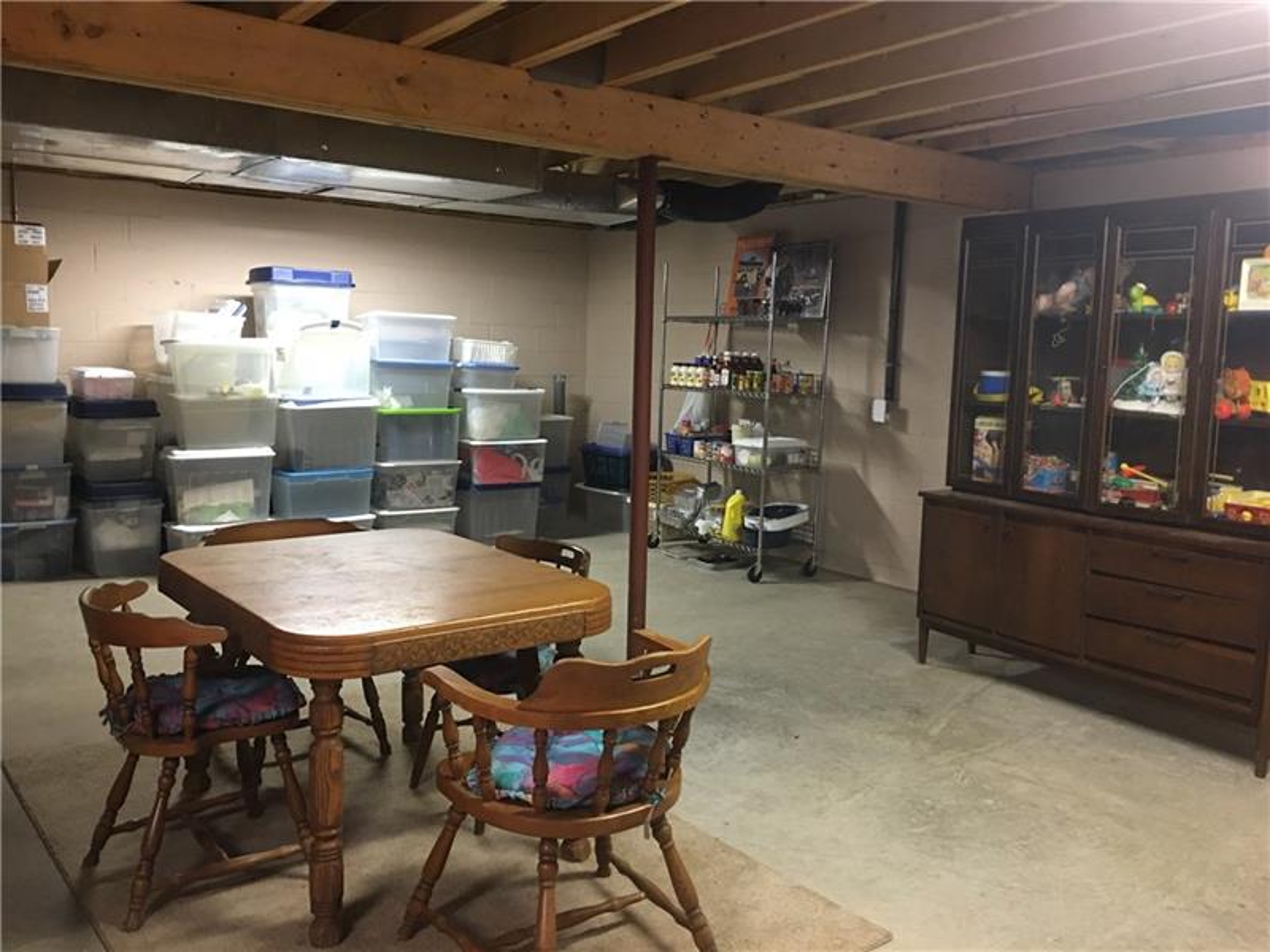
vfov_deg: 48.2
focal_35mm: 29
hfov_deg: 61.7
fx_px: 1064
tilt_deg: -5.8
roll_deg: -2.1
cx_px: 635
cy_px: 476
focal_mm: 4.15
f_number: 2.2
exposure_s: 1/10
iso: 80
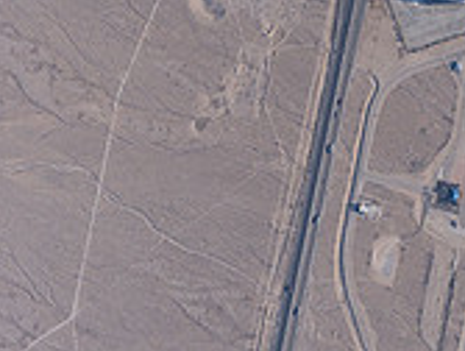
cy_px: -43
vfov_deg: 17.8
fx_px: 1077
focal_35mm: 80
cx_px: 395
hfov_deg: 23.9
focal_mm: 24
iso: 800
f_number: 7.1
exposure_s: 1/2000
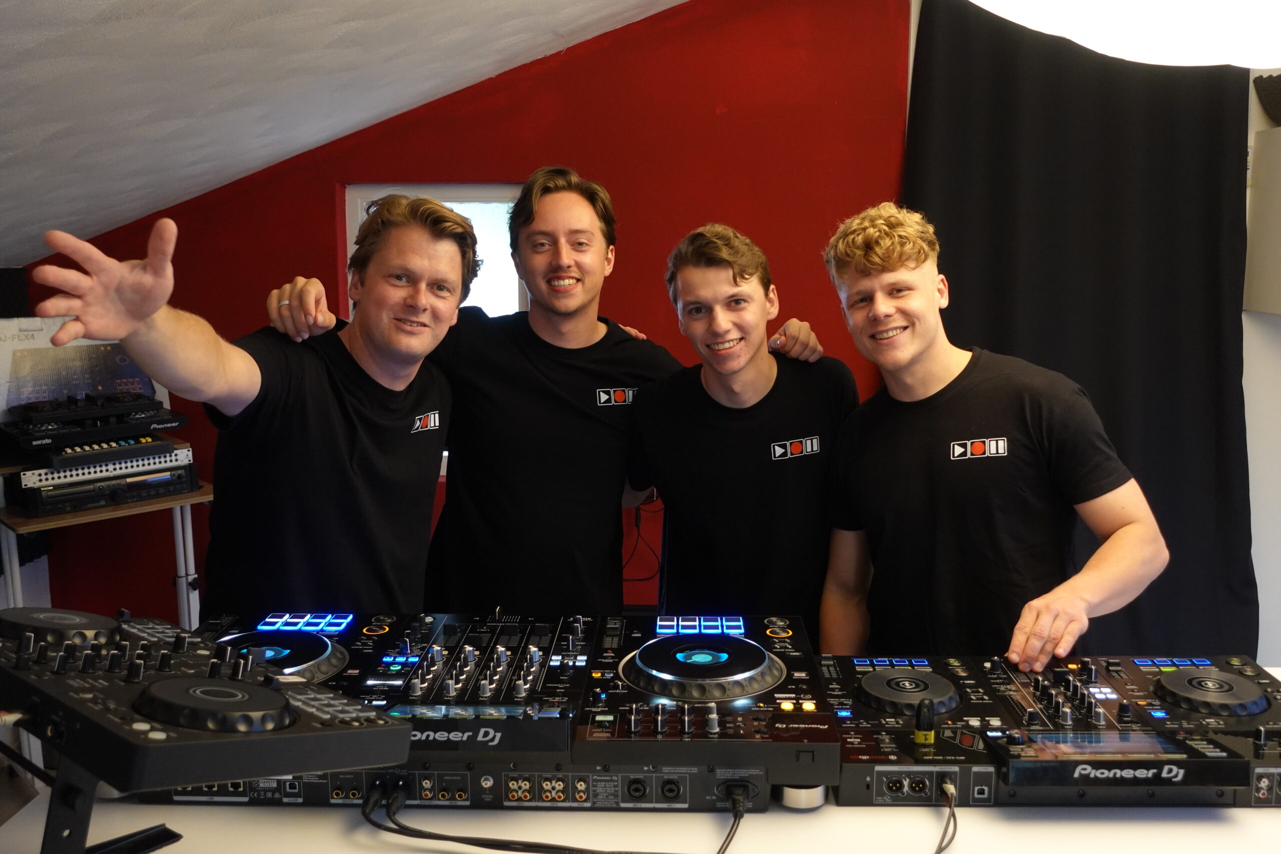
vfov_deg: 41.1
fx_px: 1139
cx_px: 640
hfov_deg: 58.7
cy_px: 427
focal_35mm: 32
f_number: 2.8
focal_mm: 12.39
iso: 800
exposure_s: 1/30
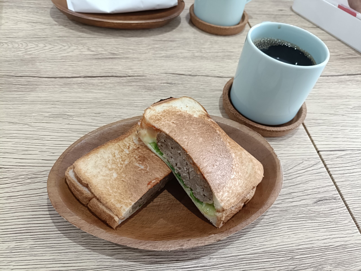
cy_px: 136
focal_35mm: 25
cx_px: 180
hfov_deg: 69.4
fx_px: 261
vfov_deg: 54.9
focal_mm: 4.7
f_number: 1.7
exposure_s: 1/60
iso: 800
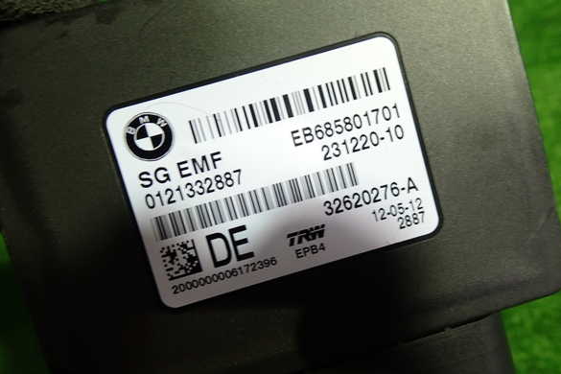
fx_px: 499
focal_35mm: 32
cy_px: 193
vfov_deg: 41.1
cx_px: 287
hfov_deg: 58.7
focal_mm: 5.4
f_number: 2.3
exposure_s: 1/40
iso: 200
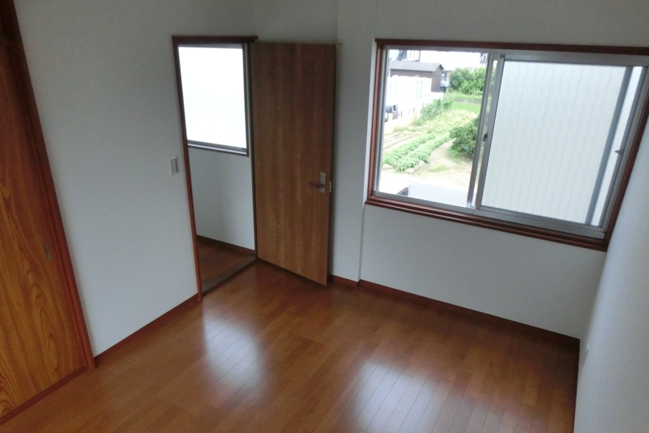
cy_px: 241
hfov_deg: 69.4
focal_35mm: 26
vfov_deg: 49.4
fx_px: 469
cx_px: 316
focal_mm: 4.24
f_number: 3
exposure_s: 1/1000
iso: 640
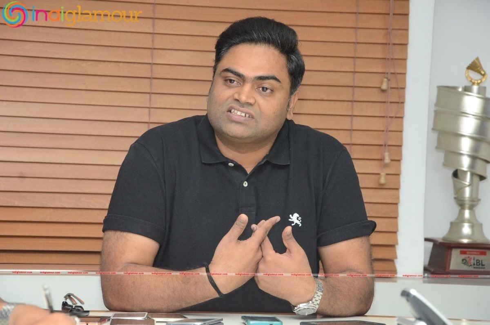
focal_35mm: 138
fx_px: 1875
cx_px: 245
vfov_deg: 9.9
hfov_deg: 14.9
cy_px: 162
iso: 4000
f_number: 6.3
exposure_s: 1/125
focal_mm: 92
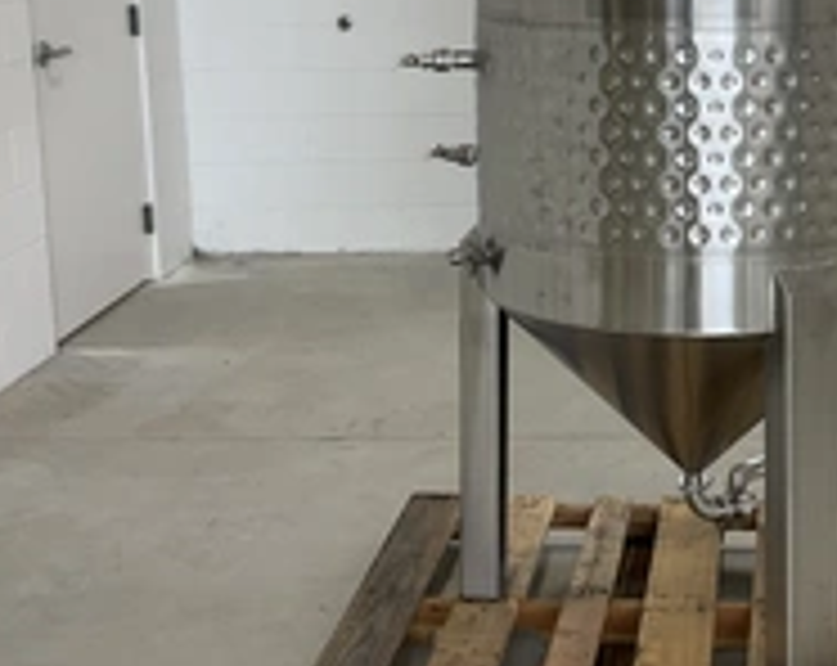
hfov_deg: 30.1
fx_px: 1508
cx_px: 698
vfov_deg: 24.5
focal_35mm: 61
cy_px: 135
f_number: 1.8
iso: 32
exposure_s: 1/122
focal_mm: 3
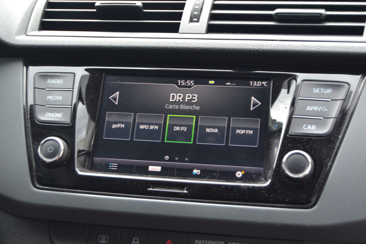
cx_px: 183
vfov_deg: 19.7
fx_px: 701
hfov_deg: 29.2
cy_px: 122
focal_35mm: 69
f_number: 5.3
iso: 400
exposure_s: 1/80
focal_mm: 46
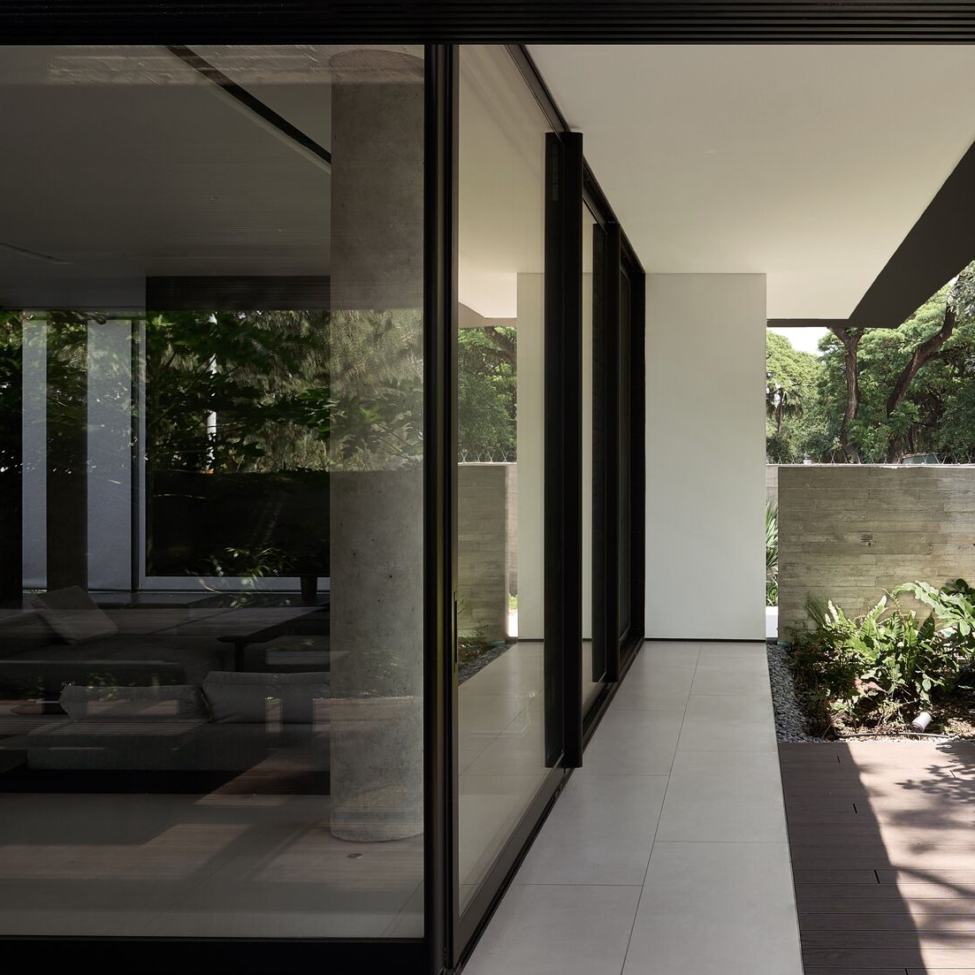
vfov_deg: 44.9
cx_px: 746
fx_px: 1179
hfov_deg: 43.3
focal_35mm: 37
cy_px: 464
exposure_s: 1/10
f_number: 8
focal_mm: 20
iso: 100
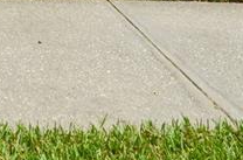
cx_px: -129
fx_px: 498
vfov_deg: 13.4
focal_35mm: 74
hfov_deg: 22.3
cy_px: -227
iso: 200
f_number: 8
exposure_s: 1/640
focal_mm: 10
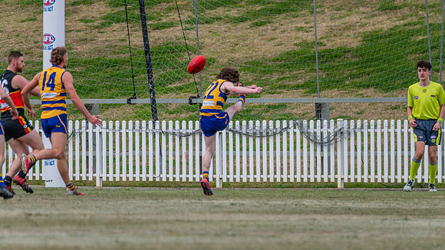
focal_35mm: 642
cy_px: 118
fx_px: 7570
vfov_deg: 1.9
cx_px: 222
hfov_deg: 3.4
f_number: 9
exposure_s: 1/1600
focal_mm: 600
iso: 800
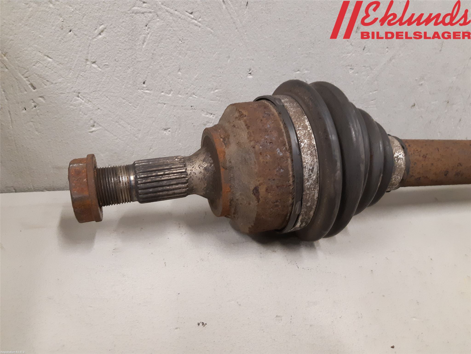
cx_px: 236
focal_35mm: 26
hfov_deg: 67.3
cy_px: 177
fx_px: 354
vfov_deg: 53.1
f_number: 1.7
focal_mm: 3.93
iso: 250
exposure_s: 1/50
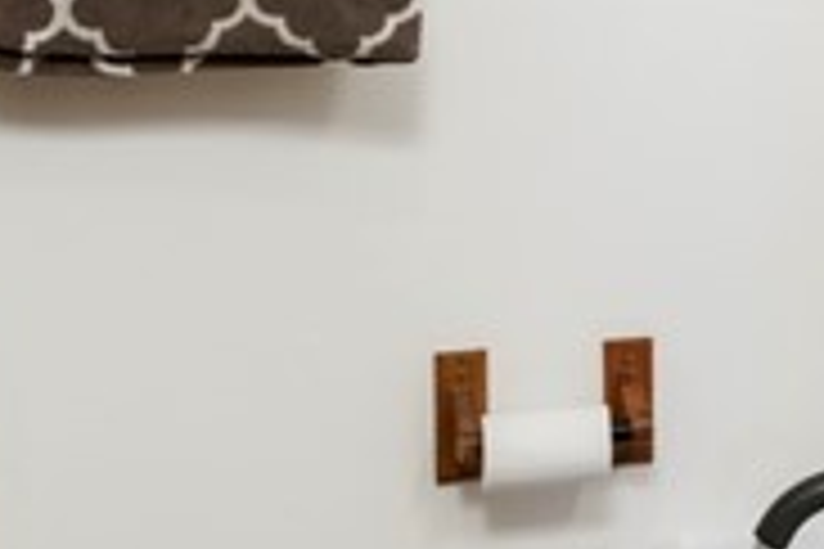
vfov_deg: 14.1
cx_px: 1322
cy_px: -38
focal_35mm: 95
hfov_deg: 18.4
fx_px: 2174
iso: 320
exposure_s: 1/2
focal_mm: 16
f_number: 8
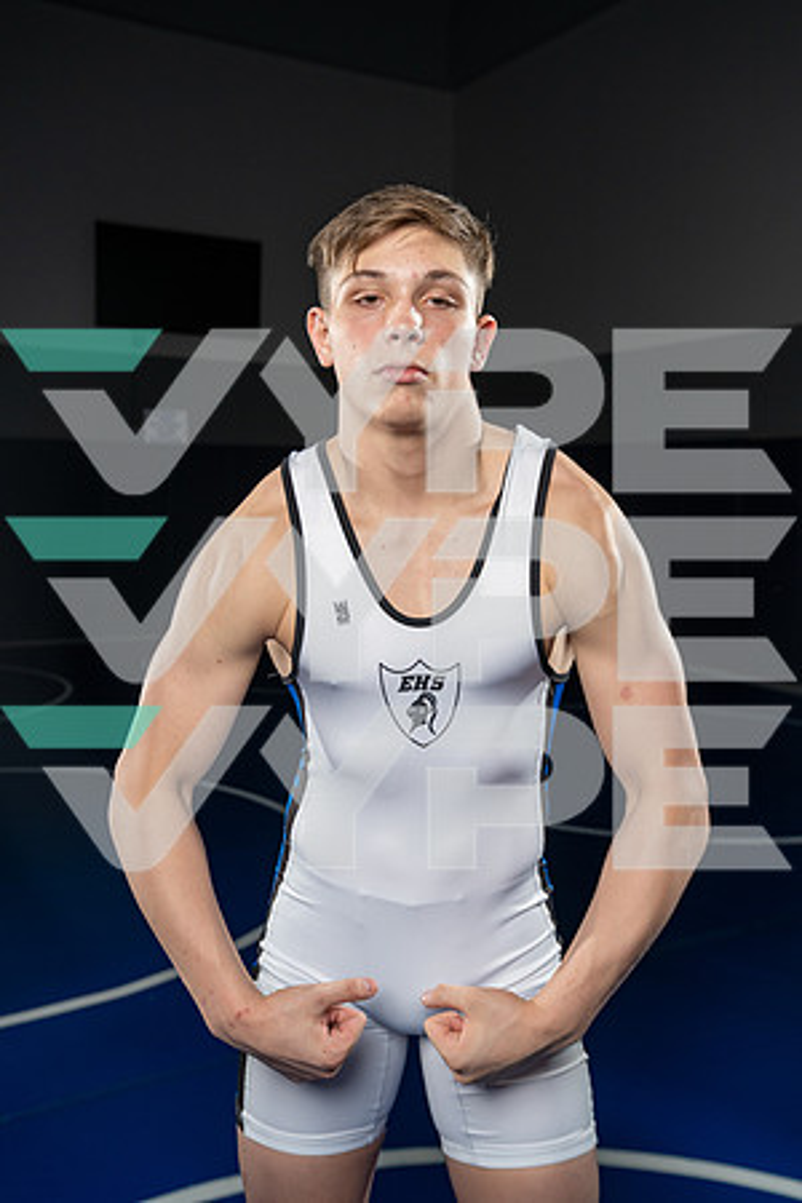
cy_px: 602
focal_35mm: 35
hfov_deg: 37.9
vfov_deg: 54.4
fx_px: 1169
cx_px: 401
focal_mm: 35
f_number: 4
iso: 800
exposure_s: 1/125
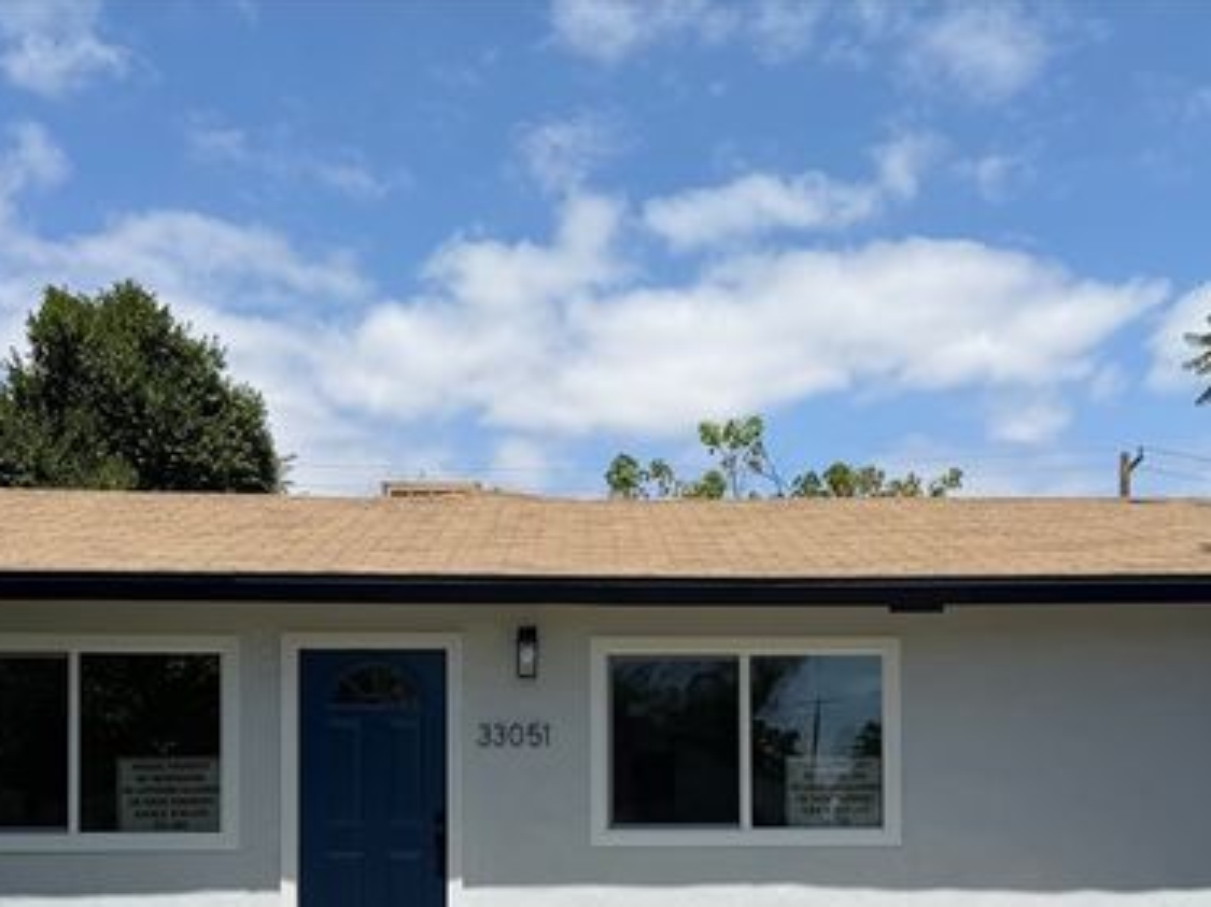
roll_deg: +0.3
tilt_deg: +1.6
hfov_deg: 45.8
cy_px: 768
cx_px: 649
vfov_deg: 33.7
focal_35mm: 41
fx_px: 1434
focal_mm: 6.76
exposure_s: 1/6173
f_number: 1.78
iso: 80
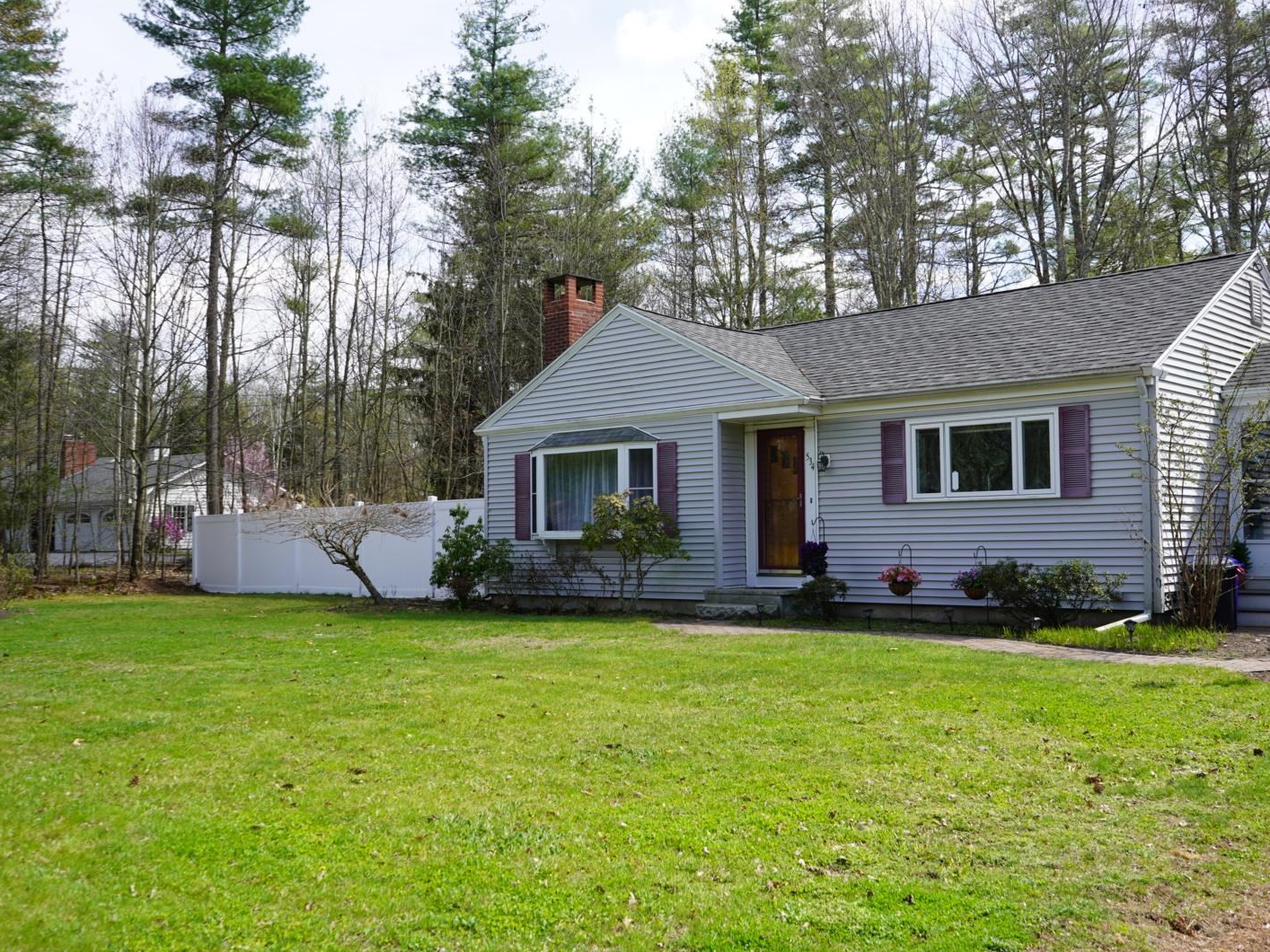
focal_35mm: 33
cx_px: 674
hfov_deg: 55.3
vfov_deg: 42.9
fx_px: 1211
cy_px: 480
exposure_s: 1/100
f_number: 7.1
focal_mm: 30
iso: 100
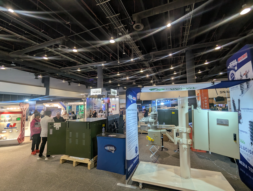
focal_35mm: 16
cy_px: 96
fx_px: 117
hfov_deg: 94.4
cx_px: 126
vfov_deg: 78.2
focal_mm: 2.35
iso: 76
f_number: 2.2
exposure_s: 1/60
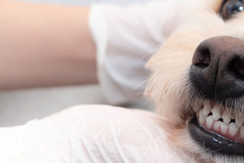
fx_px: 719
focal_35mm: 106
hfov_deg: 18.8
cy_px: 112
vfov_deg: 12.9
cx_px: 233
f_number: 8
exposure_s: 1/200
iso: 640
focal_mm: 50
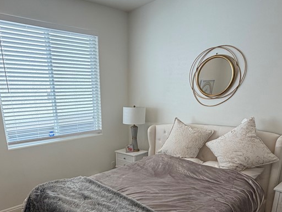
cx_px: 110
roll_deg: +2.7
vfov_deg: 47.4
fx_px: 228
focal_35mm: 28
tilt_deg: -16.0
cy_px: 166
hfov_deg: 62.8
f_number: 2.2
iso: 100
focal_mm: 2.22
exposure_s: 1/120
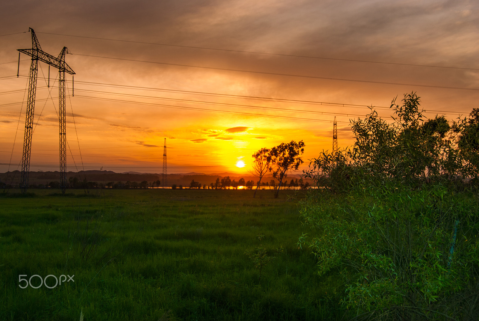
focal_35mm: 44
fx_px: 579
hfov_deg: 44.9
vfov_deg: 30.9
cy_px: 160
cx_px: 240
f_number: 5.6
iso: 100
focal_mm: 29
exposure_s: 1/200
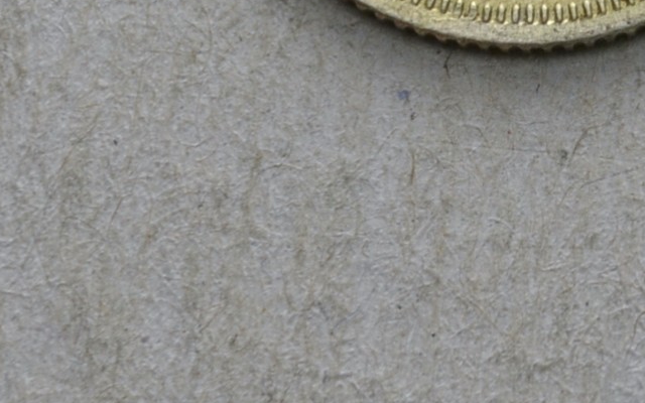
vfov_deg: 4.0
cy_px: -256
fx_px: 5677
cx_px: 911
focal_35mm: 323
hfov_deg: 6.4
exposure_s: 1/200
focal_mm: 55
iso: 400
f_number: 14
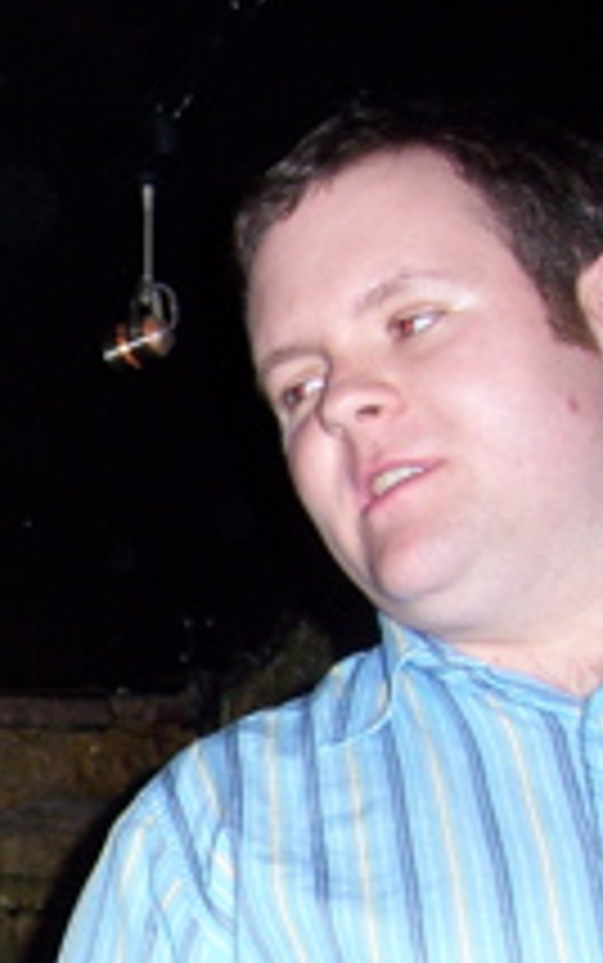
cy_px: 873
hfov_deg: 12.6
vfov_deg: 21.4
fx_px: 2495
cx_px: -457
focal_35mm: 95
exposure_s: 1/60
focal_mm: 6.2
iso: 125
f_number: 2.8
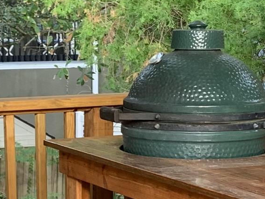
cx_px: 84
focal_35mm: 138
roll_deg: +1.6
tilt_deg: -5.7
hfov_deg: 14.3
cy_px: 147
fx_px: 1057
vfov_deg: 10.7
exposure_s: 1/121
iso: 64
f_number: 1.8
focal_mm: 4.25
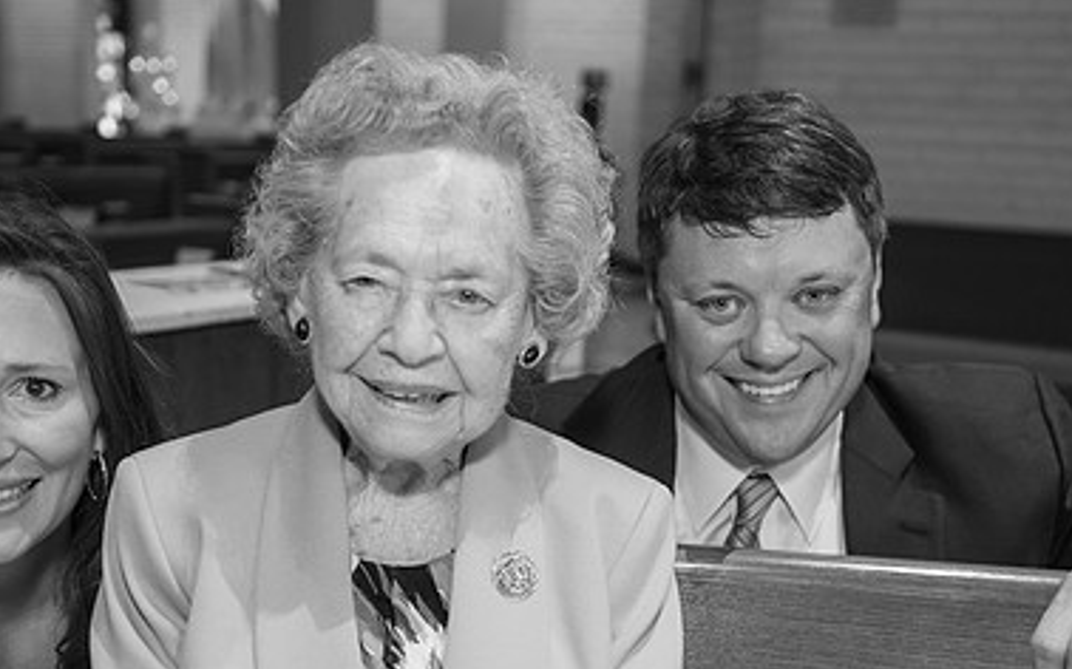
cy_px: 541
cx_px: 502
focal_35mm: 50
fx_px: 1460
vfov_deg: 25.3
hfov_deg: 40.3
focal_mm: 32
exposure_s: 1/100
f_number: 2.8
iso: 1000
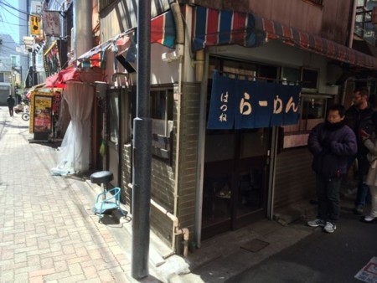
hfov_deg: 59.9
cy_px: 142
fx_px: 327
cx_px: 188
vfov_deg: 46.8
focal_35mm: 30
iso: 32
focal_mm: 4.12
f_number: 2.2
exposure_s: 1/586
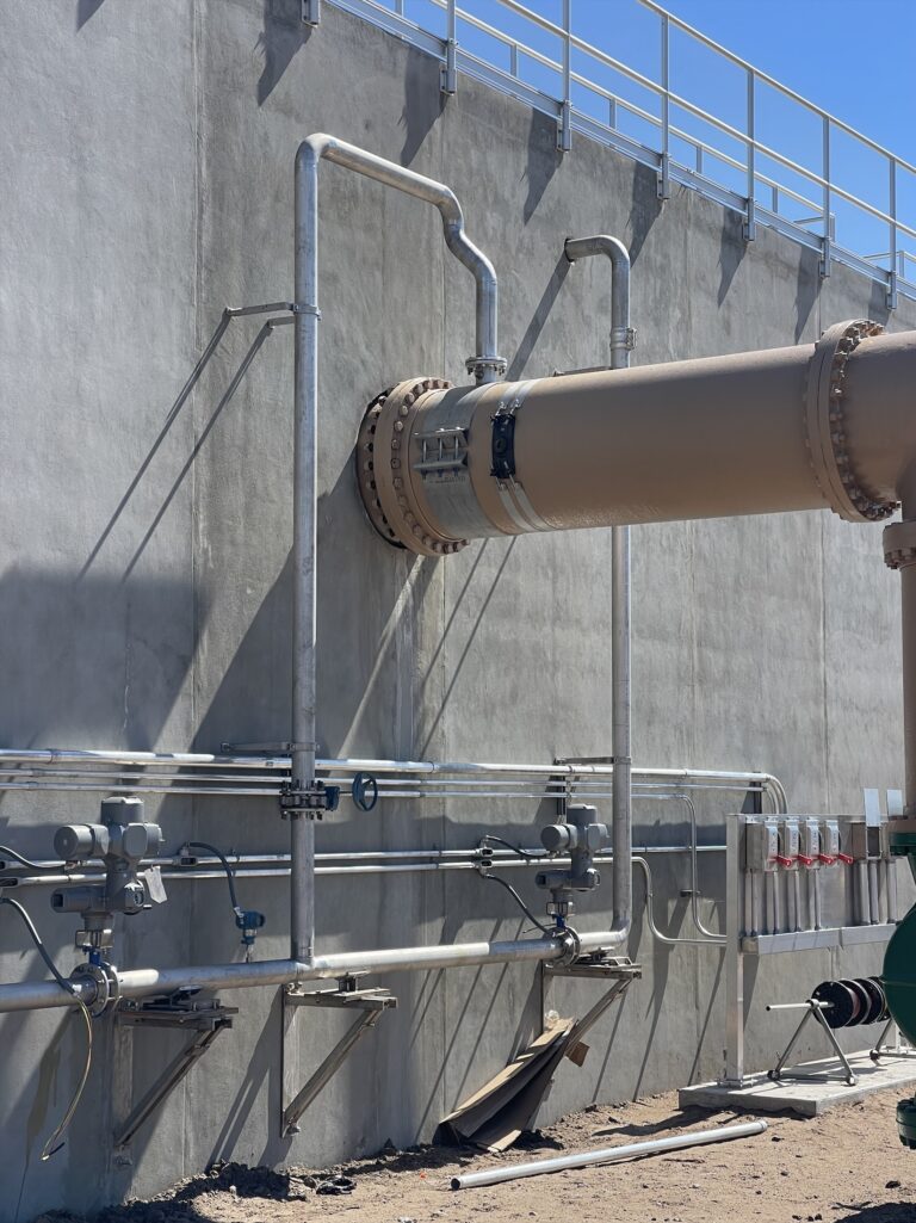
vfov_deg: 30.3
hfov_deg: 22.9
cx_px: 458
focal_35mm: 64
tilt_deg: +6.6
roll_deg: +0.2
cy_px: 612
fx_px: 2259
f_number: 2.2
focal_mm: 7.5
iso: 20
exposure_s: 1/809
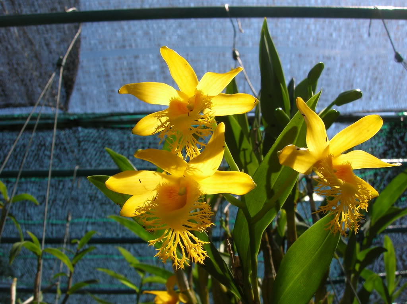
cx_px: 204
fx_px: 399
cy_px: 152
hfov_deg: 54.0
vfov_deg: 41.7
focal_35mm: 34
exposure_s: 1/200
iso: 50
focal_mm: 5.7
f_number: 4.9
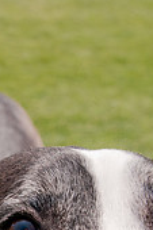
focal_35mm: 103
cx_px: -6
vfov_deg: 19.2
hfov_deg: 13.1
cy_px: 238
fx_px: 658
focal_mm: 26
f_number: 5.6
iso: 200
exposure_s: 1/640
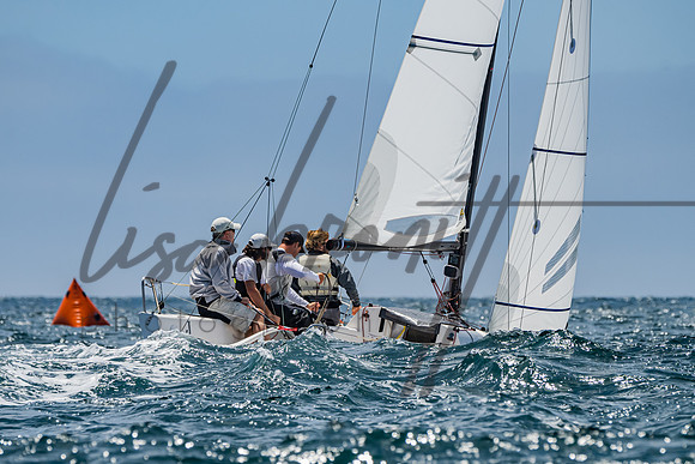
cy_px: 292
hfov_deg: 4.5
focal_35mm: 456
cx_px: 356
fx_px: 8797
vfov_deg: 3.0
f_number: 6.3
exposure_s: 1/2000
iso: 400
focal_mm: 300
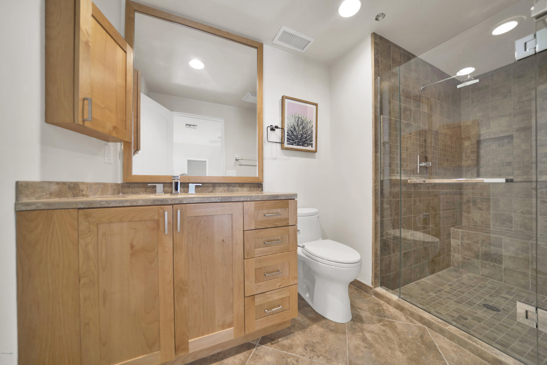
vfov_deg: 90.0
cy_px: 182
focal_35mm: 12
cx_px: 274
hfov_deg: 112.6
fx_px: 182
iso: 160
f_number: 4
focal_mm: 12
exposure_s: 1/15
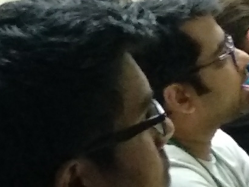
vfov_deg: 11.5
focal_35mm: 126
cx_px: 117
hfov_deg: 15.6
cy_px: 236
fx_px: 906
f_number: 2.2
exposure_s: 1/17
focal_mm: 3.81
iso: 1250
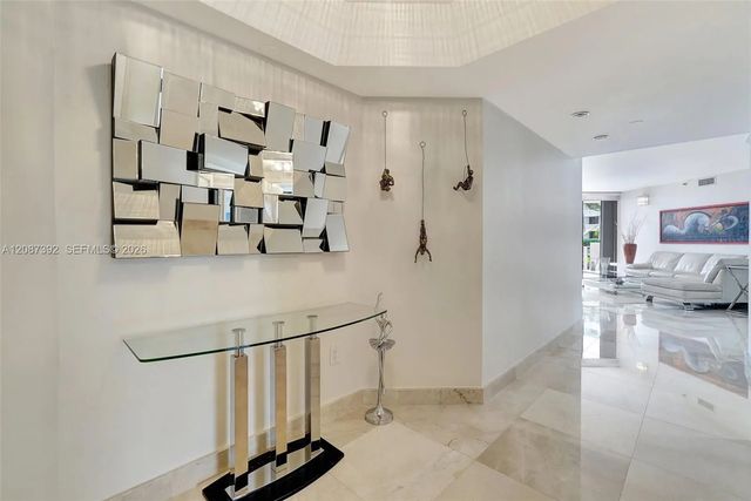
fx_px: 344
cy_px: 250
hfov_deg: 95.0
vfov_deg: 72.1
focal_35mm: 16
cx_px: 376
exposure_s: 1/6
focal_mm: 16.5
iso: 640
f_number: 13
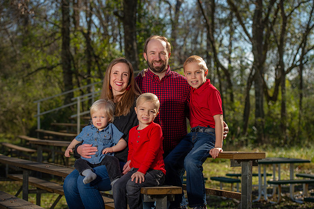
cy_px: 104
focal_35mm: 85
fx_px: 741
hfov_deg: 23.9
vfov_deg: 16.1
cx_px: 157
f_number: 4.5
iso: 50
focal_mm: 85
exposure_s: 1/250
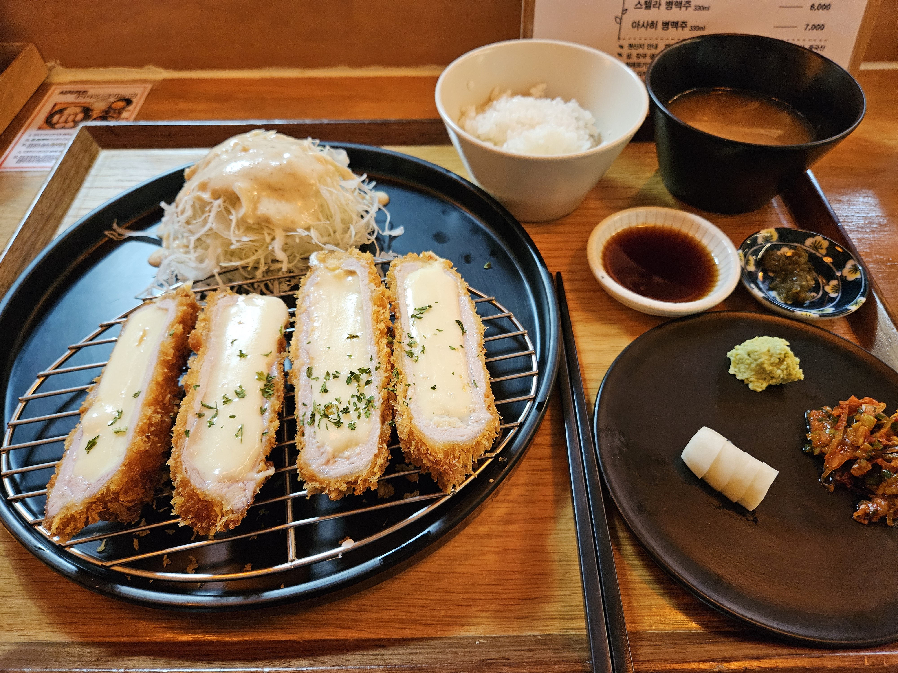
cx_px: 449
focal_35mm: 23
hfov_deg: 73.9
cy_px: 336
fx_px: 597
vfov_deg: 58.9
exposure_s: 1/120
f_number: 1.8
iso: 800
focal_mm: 5.4
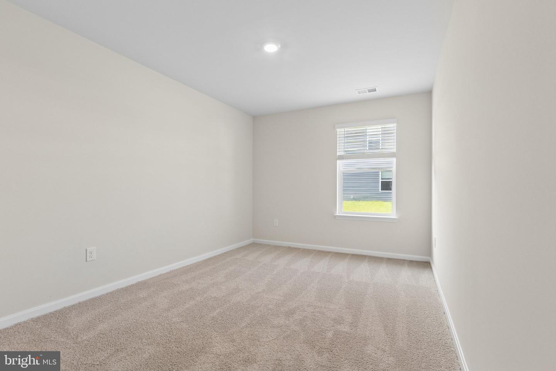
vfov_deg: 72.1
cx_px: 278
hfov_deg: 95.0
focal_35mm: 16
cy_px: 186
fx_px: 255
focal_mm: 11
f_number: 8
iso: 400
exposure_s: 1/25
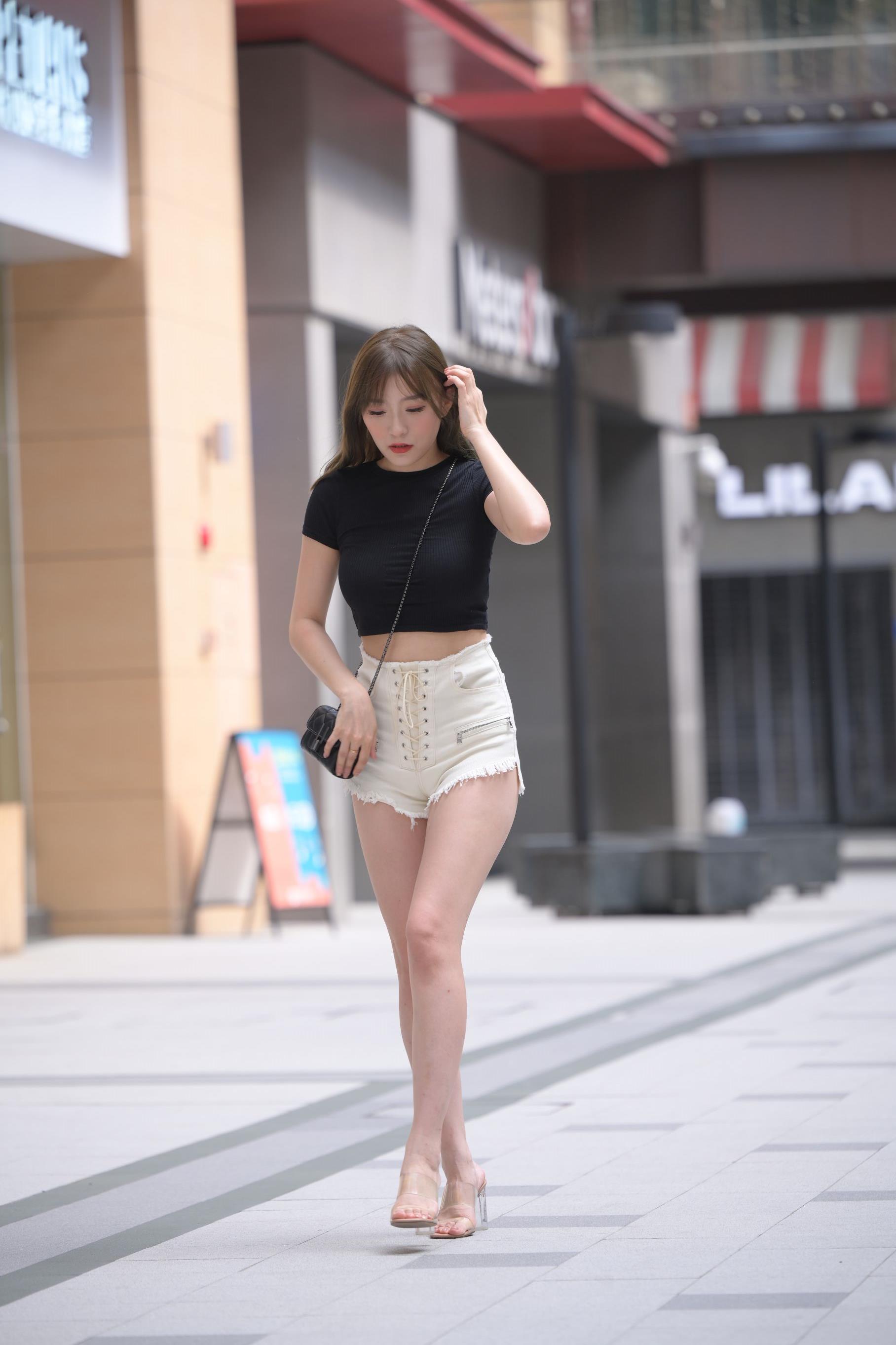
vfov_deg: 13.2
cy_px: 672
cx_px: 448
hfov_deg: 8.9
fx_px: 5786
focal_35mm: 155
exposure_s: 1/200
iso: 160
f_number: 3.5
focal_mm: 155
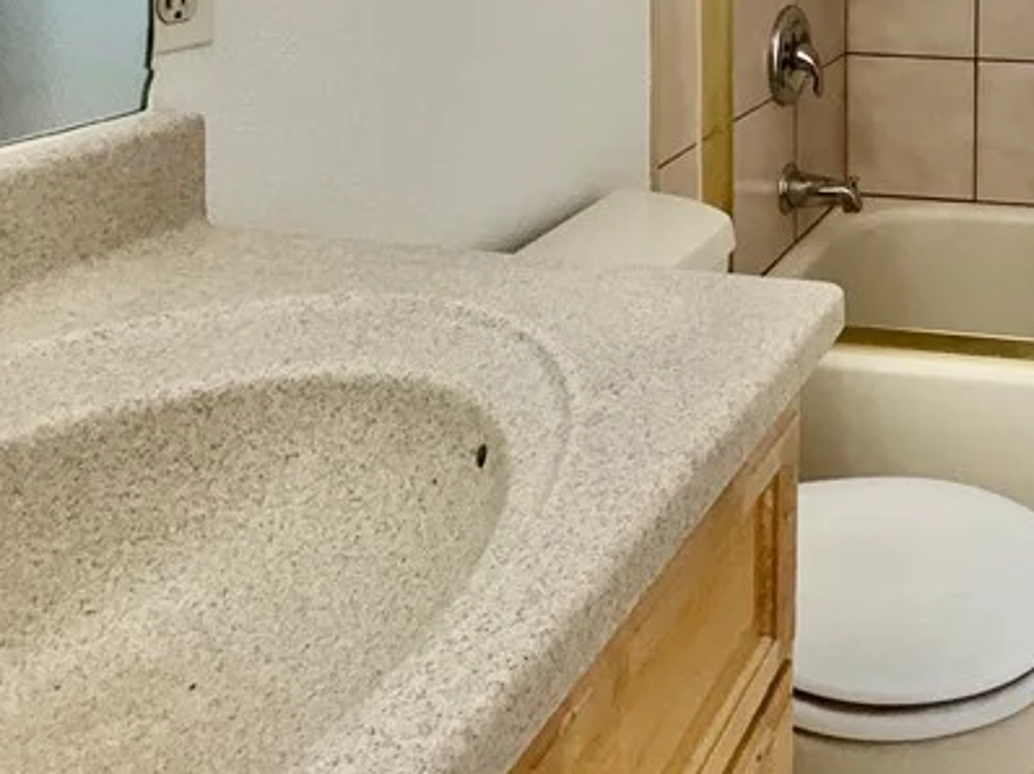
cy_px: -77
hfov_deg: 43.6
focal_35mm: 36
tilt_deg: -5.3
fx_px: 1075
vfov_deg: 34.3
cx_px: 1046
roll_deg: +1.1
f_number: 2.2
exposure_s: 1/120
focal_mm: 2.22
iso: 100
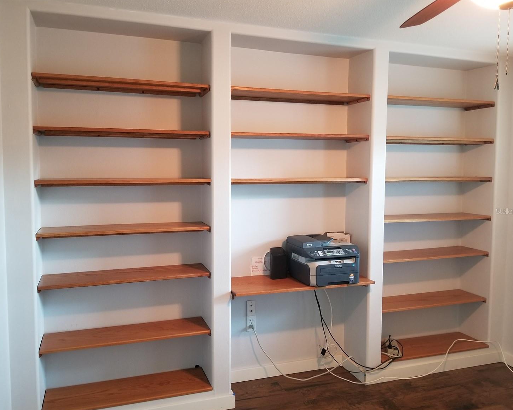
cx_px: 246
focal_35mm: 28
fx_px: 425
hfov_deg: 62.2
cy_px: 211
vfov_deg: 51.5
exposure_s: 1/15
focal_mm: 4.25
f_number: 1.7
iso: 200
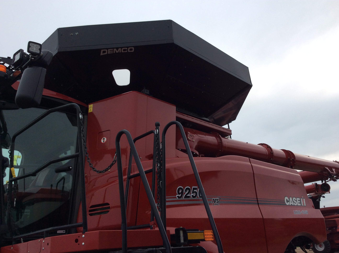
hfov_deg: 56.9
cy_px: 126
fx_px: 313
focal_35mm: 32
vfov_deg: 44.1
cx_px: 170
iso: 32
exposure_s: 1/1217
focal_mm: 3.3
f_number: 2.4
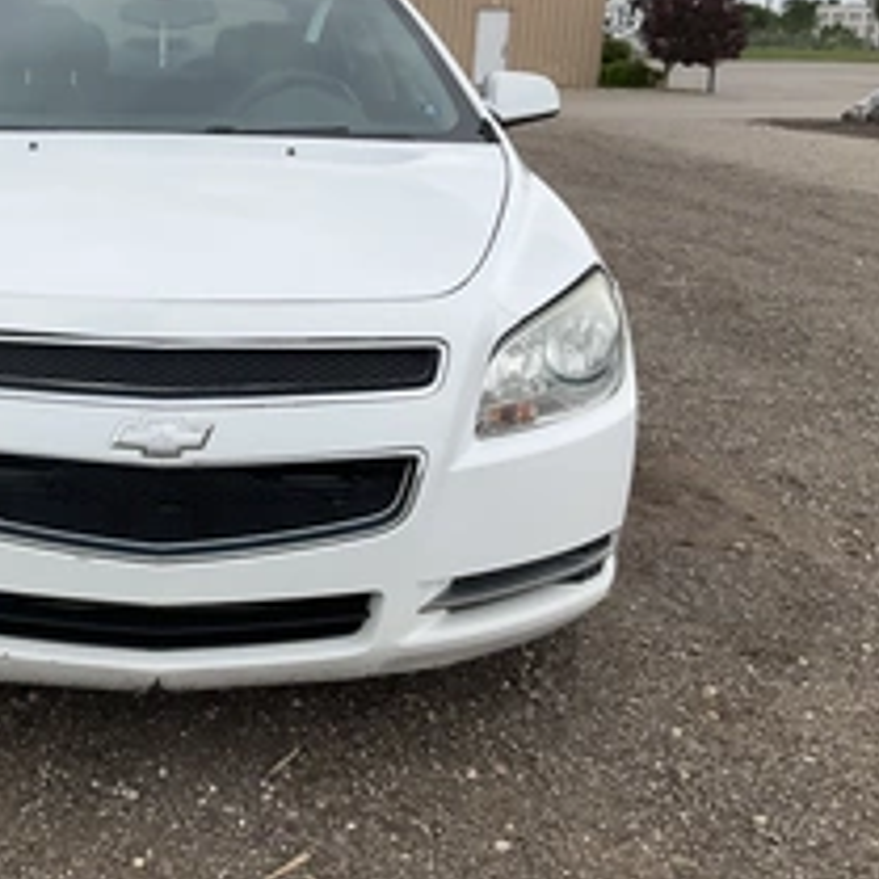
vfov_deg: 34.6
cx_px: 181
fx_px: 1408
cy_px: 379
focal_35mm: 49
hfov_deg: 33.7
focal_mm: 3
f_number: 1.8
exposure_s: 1/1250
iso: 25
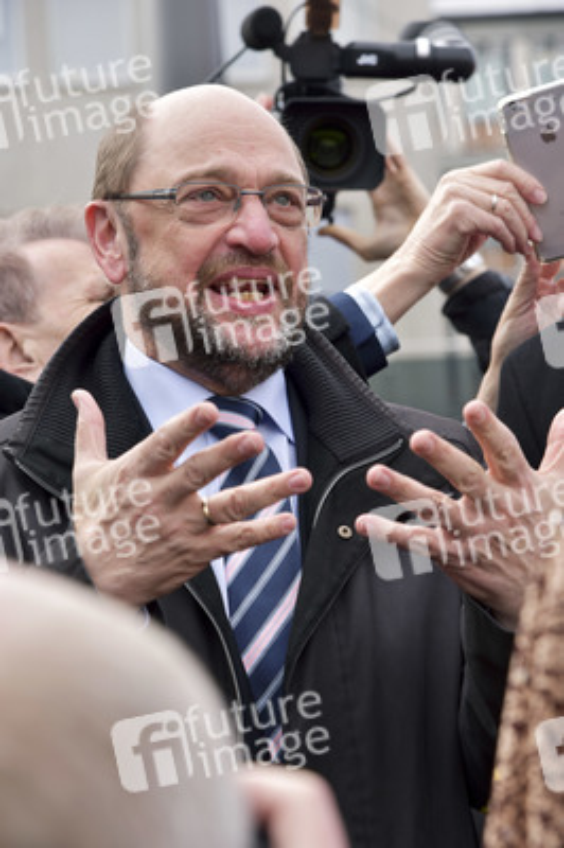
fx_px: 2825
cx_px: 282
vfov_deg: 17.1
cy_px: 424
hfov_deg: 11.4
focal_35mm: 120
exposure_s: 1/250
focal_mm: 120
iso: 320
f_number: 8
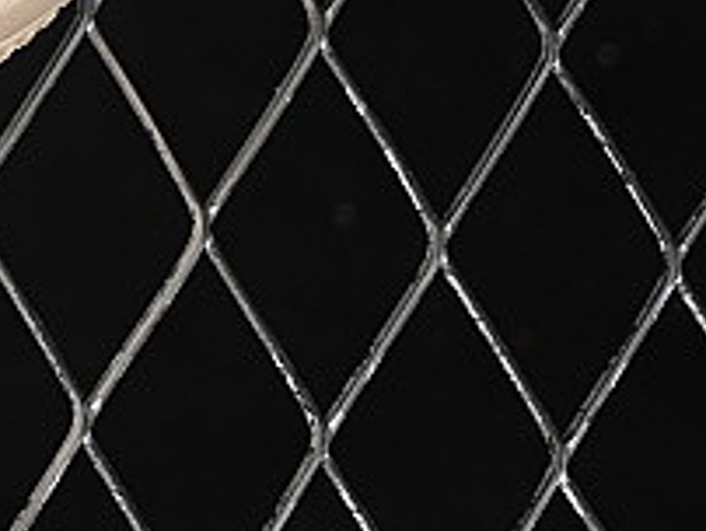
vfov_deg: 3.8
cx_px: -1146
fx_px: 7861
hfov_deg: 5.0
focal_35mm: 385
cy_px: -699
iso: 160
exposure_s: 1/80
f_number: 7.1
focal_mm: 50
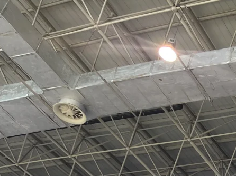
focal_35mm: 84
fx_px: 572
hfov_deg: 19.7
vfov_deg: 15.9
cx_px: 371
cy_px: 274
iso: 32
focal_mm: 5.1
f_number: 1.6
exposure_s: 1/100
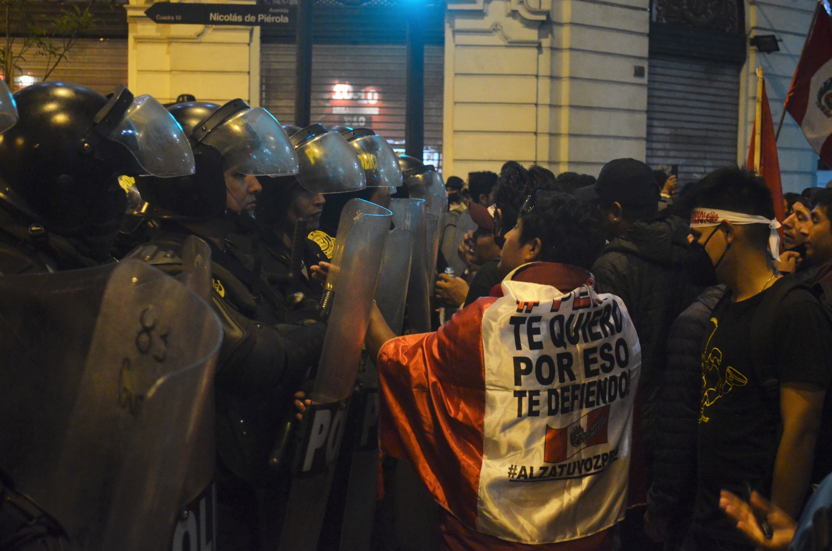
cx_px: 416
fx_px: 1453
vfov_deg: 21.5
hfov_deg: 32.0
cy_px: 276
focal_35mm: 63
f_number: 5.3
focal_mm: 42
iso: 2500
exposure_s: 1/80
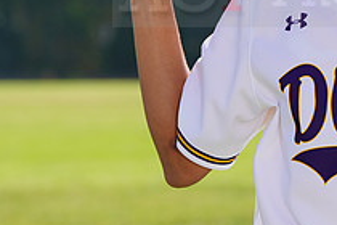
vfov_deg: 2.2
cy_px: -21
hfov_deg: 3.3
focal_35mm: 618
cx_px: 382
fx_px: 5785
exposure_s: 1/250
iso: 100
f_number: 8
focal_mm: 224
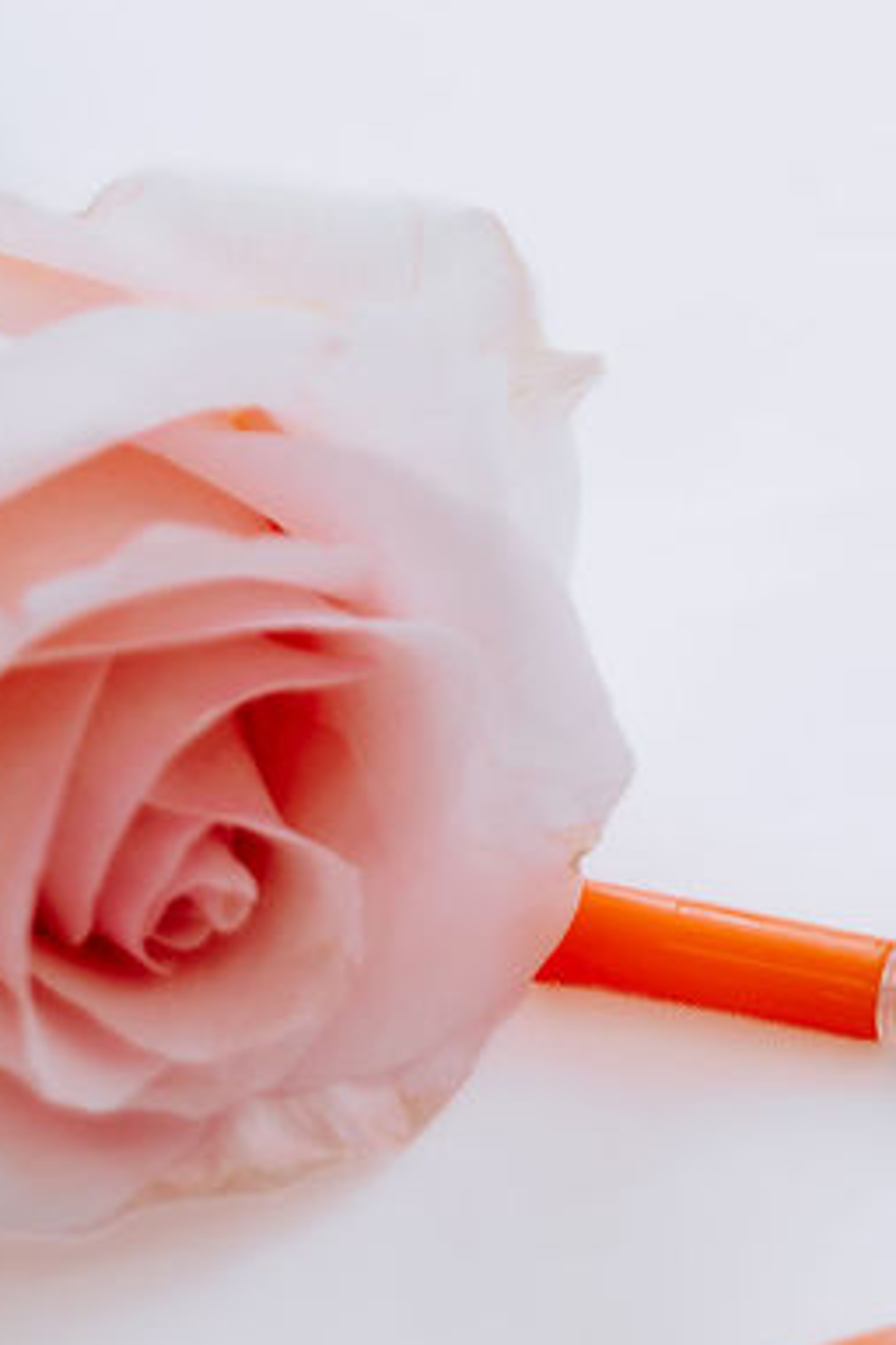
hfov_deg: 11.9
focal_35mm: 112
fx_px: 4181
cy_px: -18
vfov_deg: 17.8
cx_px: 1152
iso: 250
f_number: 2.8
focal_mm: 28
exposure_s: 1/1000
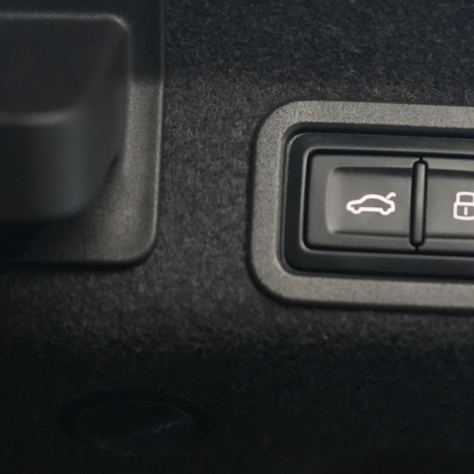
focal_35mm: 182
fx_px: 2820
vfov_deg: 9.6
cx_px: 448
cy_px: 247
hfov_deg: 9.6
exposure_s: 1/125
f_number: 4
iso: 12800
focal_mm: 105
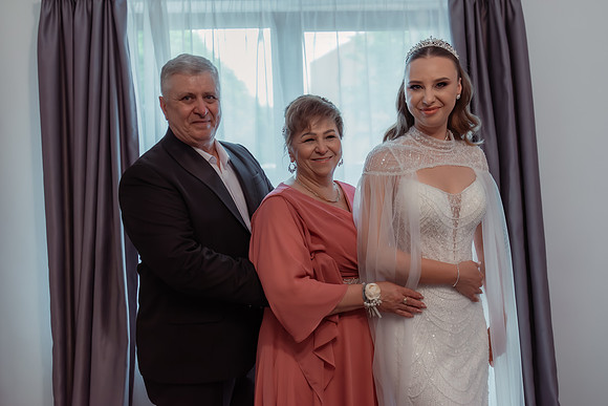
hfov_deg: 59.9
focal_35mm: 31
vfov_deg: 42.0
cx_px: 304
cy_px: 197
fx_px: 528
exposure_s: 1/320
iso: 800
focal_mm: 30
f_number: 2.8
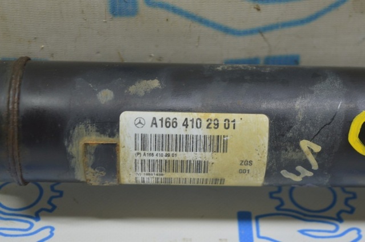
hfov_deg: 24.6
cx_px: 182
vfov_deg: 16.5
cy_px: 121
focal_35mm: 82
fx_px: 835
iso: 400
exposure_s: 1/20
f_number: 5.6
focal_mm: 55
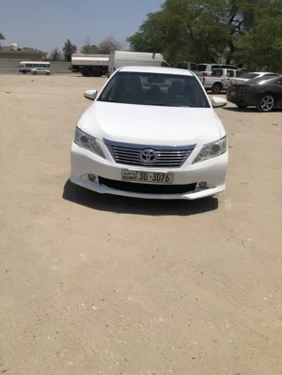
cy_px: 188
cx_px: 141
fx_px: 304
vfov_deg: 63.4
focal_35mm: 28
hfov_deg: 49.7
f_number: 1.8
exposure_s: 1/5405
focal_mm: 3.99
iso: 25
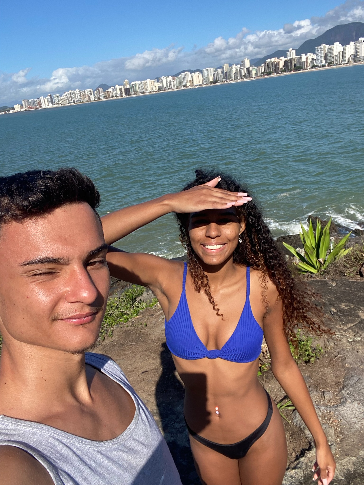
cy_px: 242
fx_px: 421
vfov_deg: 60.0
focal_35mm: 30
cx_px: 182
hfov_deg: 46.8
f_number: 2.2
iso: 25
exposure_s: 1/1348
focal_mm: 2.71
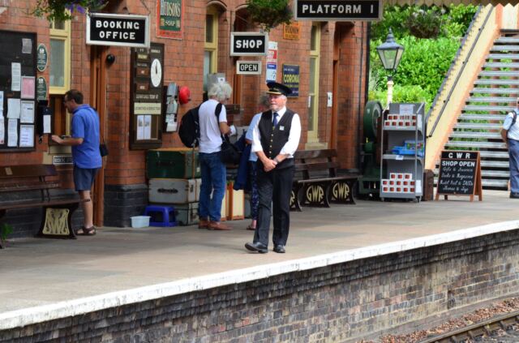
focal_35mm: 158
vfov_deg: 8.7
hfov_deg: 13.1
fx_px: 2264
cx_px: 260
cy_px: 172
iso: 1250
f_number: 16
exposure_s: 1/400
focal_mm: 105
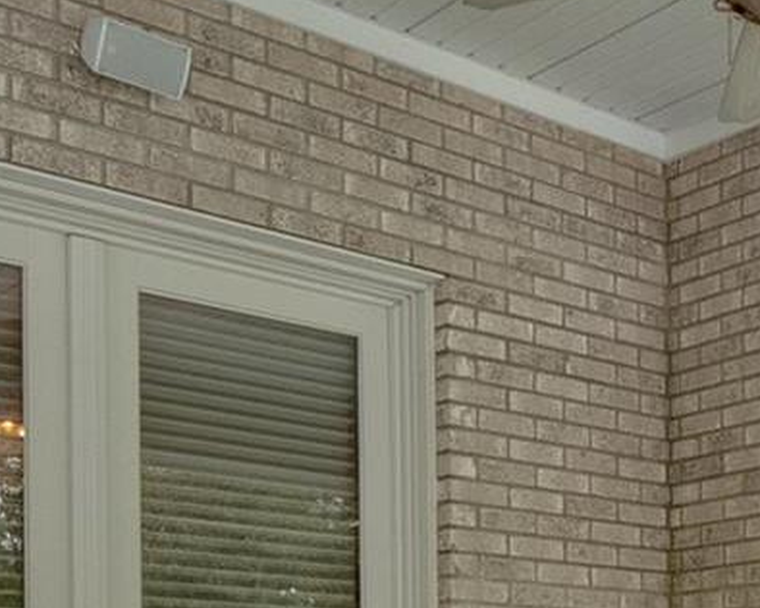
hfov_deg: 28.1
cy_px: 699
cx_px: 841
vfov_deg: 23.2
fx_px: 1372
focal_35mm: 61
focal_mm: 8
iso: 400
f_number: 8
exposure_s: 1/80
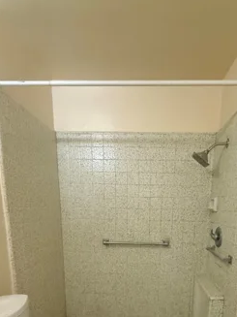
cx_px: 139
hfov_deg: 56.5
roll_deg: -1.2
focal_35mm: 24
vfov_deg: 65.4
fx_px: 219
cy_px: 252
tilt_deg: -11.0
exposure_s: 1/60
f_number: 2.2
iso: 640
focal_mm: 2.22
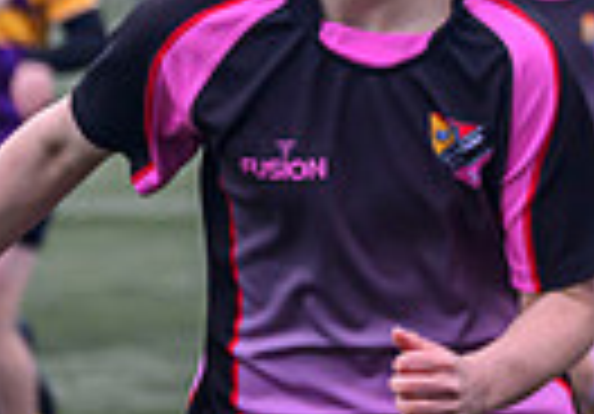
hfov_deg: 3.8
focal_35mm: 519
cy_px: 133
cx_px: 1500
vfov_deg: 2.7
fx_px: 8684
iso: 1000
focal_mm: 98
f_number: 4
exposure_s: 1/5000
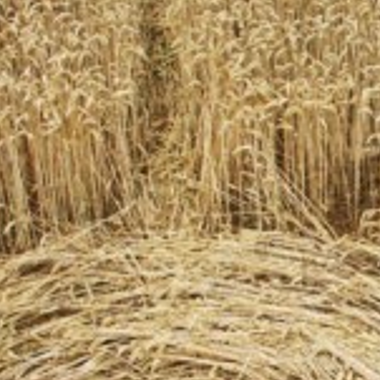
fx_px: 1441
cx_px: 473
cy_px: 277
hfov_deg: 14.5
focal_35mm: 116
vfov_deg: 15.0
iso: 50
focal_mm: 8
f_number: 5.6
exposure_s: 1/250
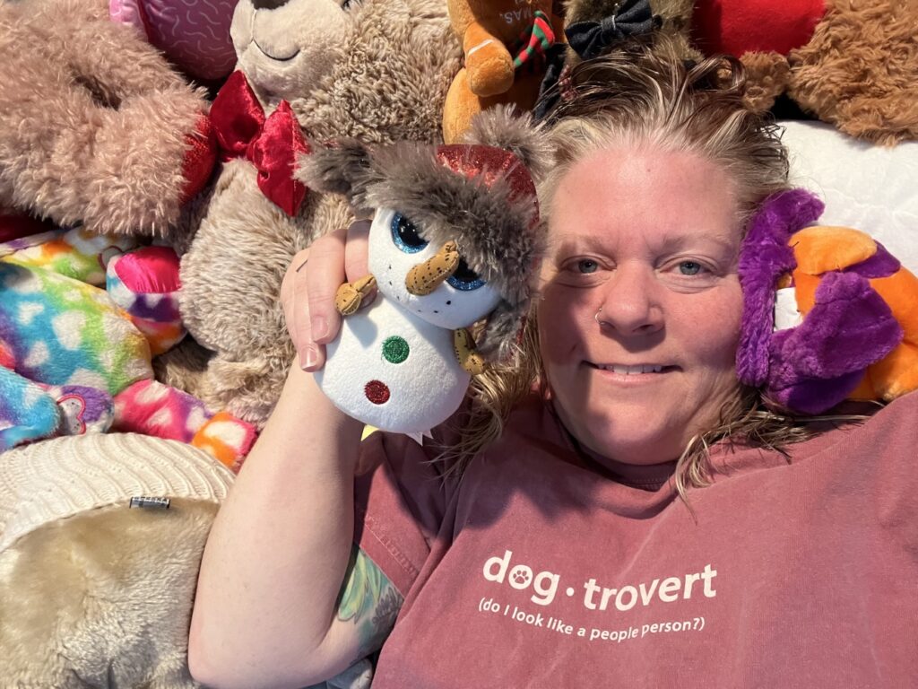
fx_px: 610
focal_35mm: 23
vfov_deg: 58.9
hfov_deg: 73.9
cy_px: 344
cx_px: 459
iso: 320
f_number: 2.2
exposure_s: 1/60
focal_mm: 2.71
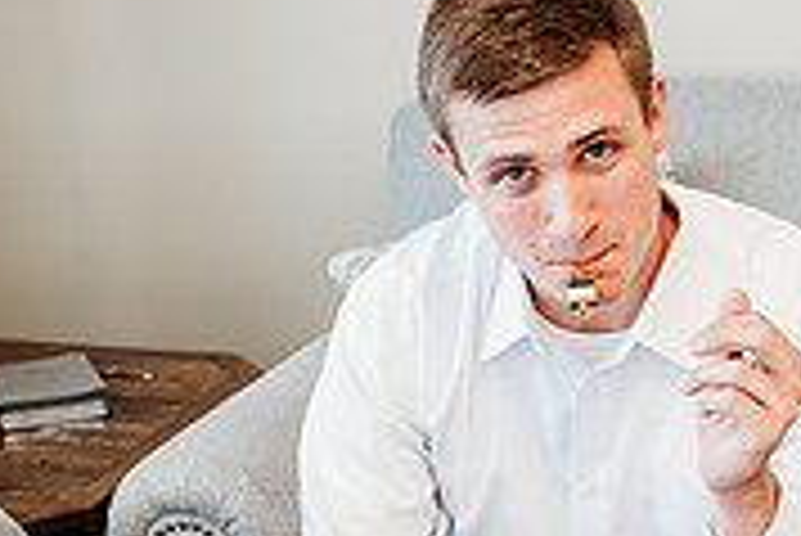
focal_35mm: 78
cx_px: 603
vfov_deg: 17.4
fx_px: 1737
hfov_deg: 25.6
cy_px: 439
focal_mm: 24
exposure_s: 1/160
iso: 400
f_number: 2.5
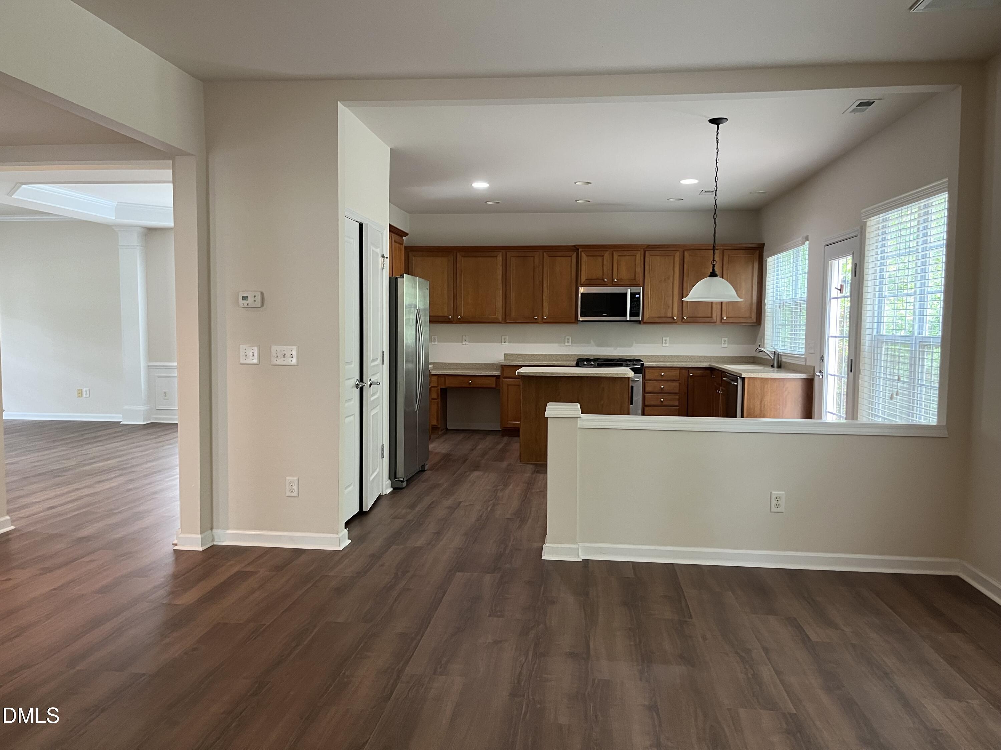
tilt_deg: -4.3
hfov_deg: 67.3
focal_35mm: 26
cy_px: 375
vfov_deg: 53.1
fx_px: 752
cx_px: 500
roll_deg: -0.1
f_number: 1.6
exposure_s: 1/60
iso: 160
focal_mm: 5.1
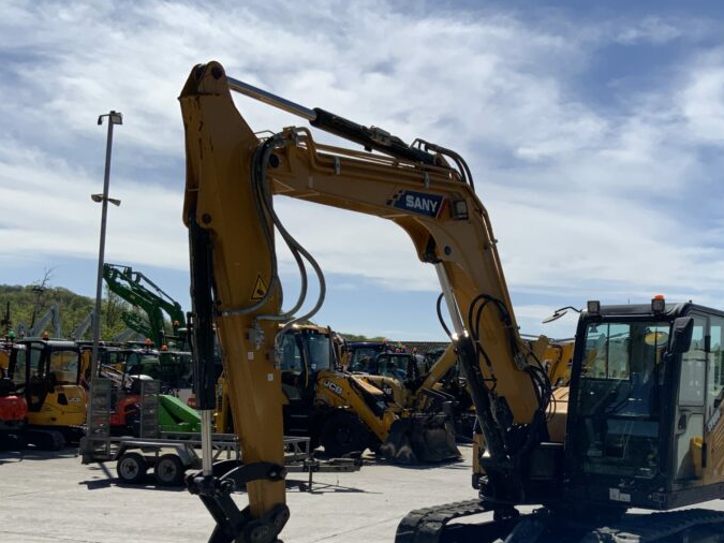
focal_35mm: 44
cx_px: 479
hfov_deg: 42.4
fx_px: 920
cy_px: 390
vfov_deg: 32.4
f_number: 1.8
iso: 20
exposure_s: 1/4065
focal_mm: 3
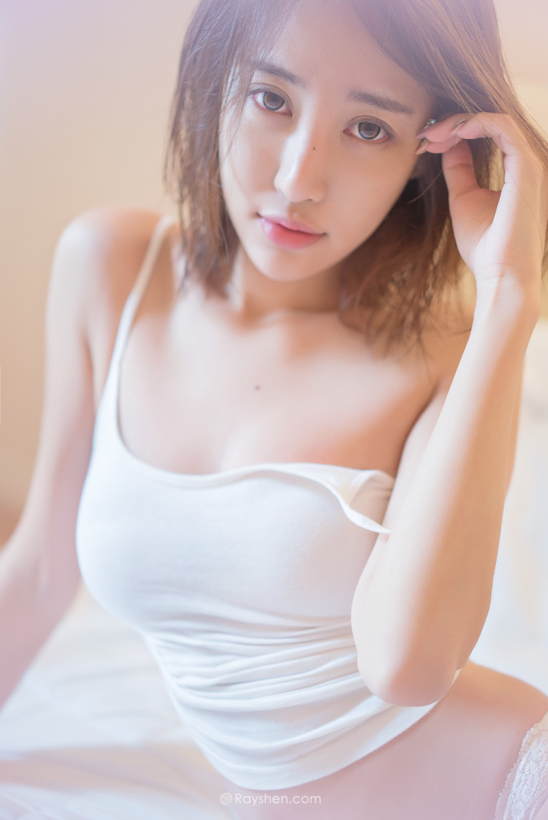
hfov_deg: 24.7
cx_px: 274
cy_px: 410
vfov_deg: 36.2
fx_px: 1254
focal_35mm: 55
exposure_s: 1/60
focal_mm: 55
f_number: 1.8
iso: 500
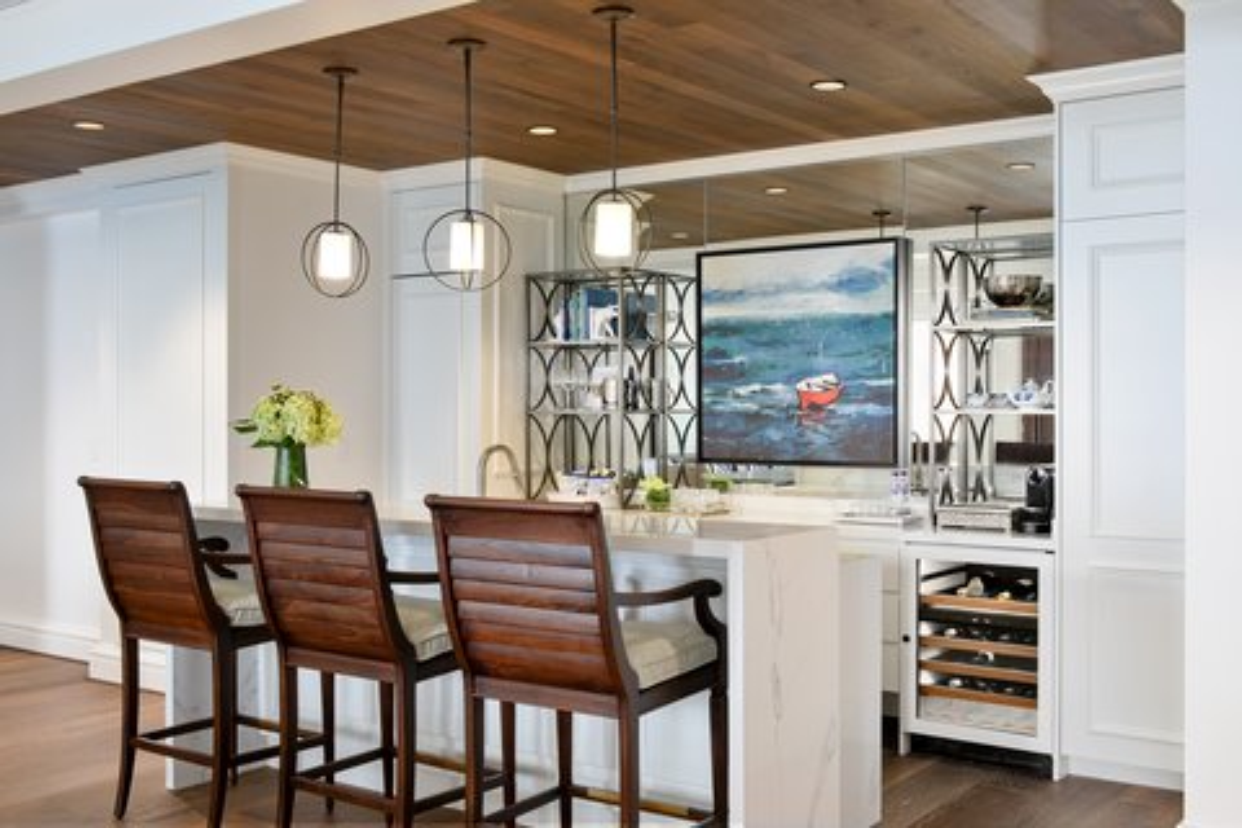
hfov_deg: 53.1
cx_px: 621
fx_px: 1242
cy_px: 414
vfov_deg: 36.9
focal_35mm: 36
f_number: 11
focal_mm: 36
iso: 125
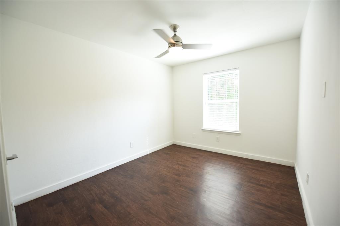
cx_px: 170
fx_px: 132
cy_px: 113
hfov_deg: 104.3
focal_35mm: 14
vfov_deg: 81.2
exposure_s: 1/200
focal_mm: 14
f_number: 2.8
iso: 1000
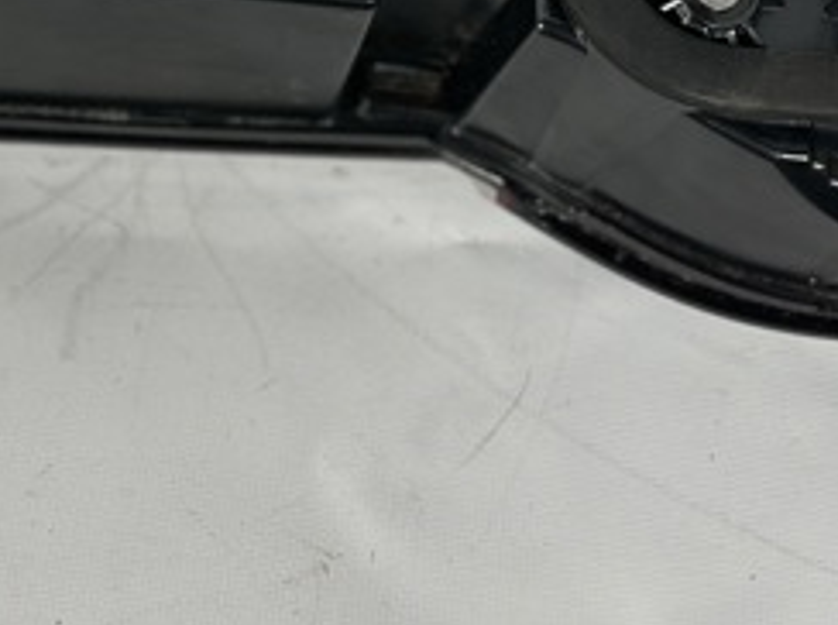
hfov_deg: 15.6
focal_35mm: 126
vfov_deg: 11.4
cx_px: 295
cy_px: -187
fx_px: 3044
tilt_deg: -56.6
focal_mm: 6.86
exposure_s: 1/100
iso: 125
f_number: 1.78
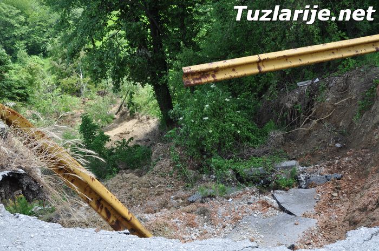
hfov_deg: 51.3
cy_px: 126
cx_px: 190
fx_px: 394
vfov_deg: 35.4
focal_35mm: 38
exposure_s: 1/180
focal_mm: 25
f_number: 6.7
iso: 200
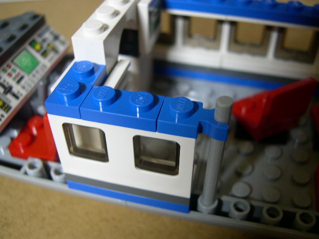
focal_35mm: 38
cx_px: 160
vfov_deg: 37.7
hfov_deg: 49.0
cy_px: 120
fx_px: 350
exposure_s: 1/4.5
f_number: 2.8
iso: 183
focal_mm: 8
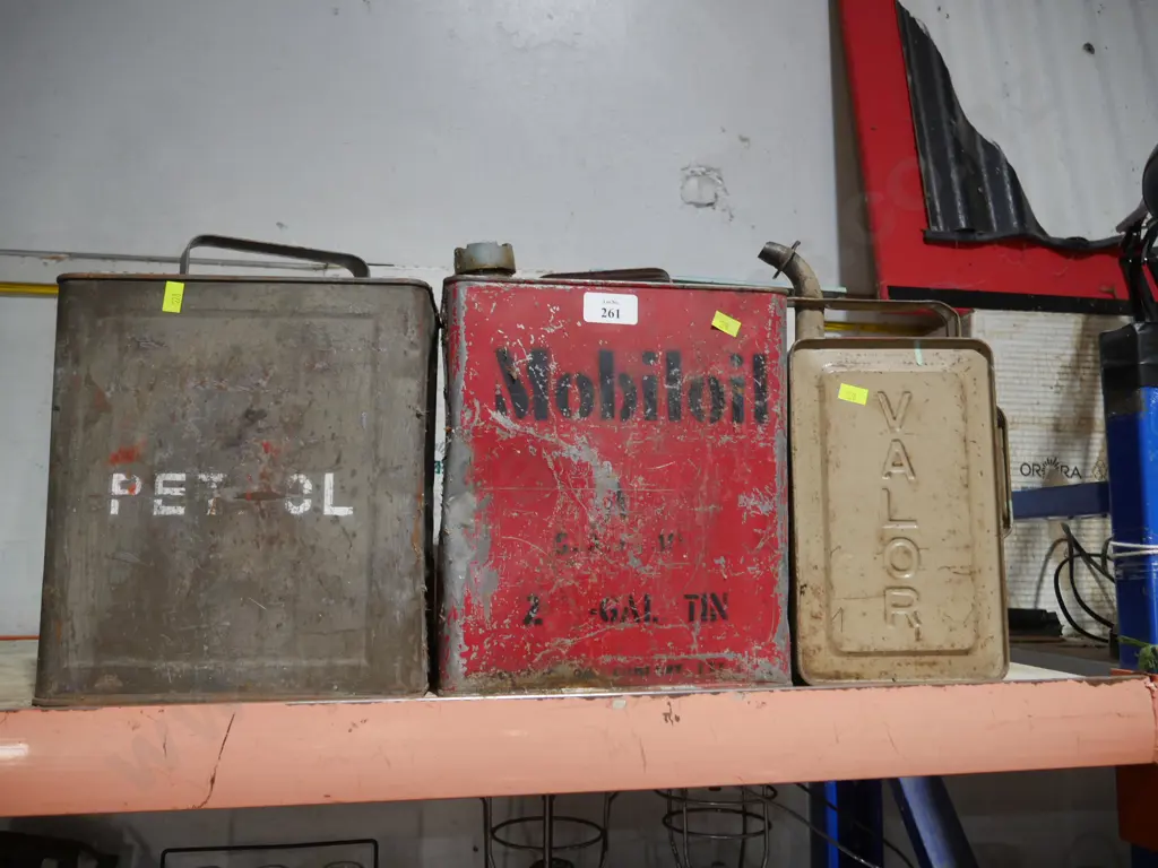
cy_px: 434
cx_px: 579
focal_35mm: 28
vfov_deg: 49.7
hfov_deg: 63.4
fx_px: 937
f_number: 3.5
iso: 400
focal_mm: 14
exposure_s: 1/60
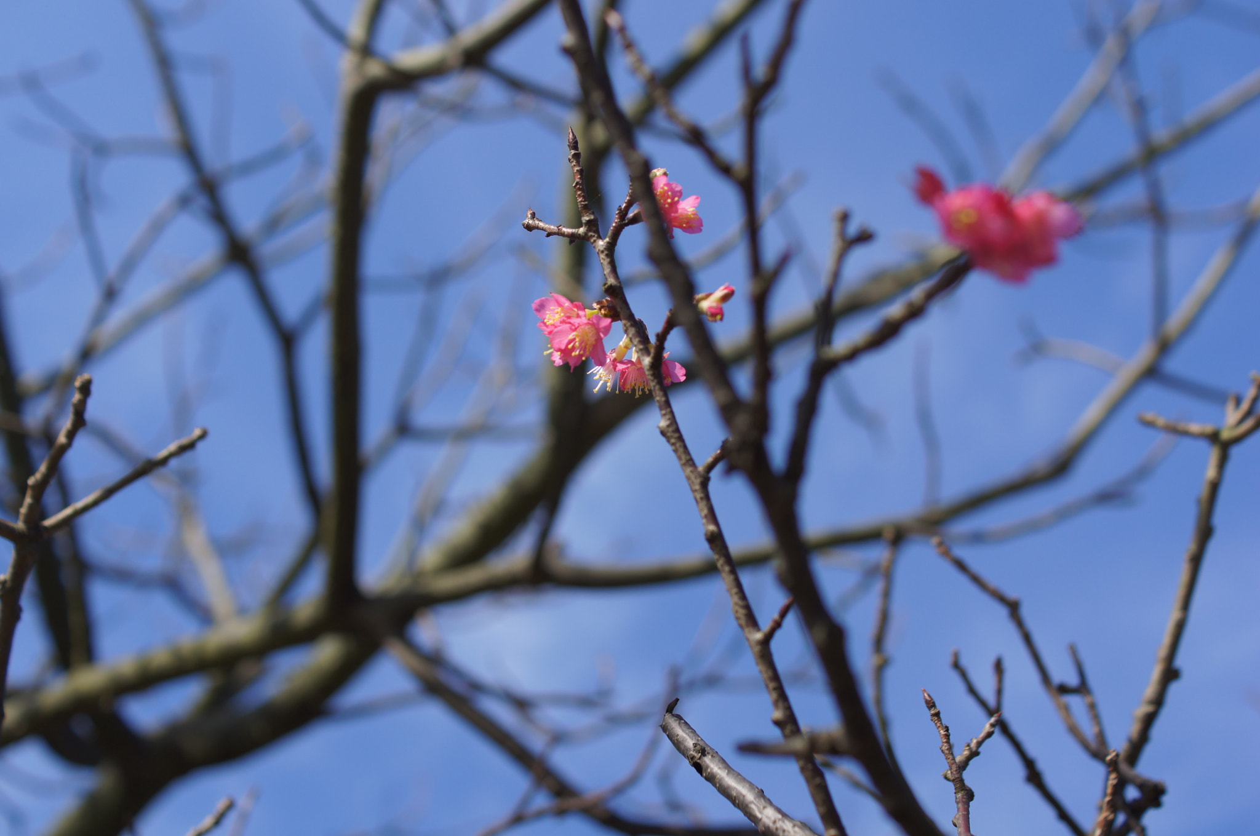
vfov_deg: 25.7
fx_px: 1835
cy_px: 418
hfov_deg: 37.9
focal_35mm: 52
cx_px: 630
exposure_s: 1/1000
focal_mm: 35
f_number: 4
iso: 100
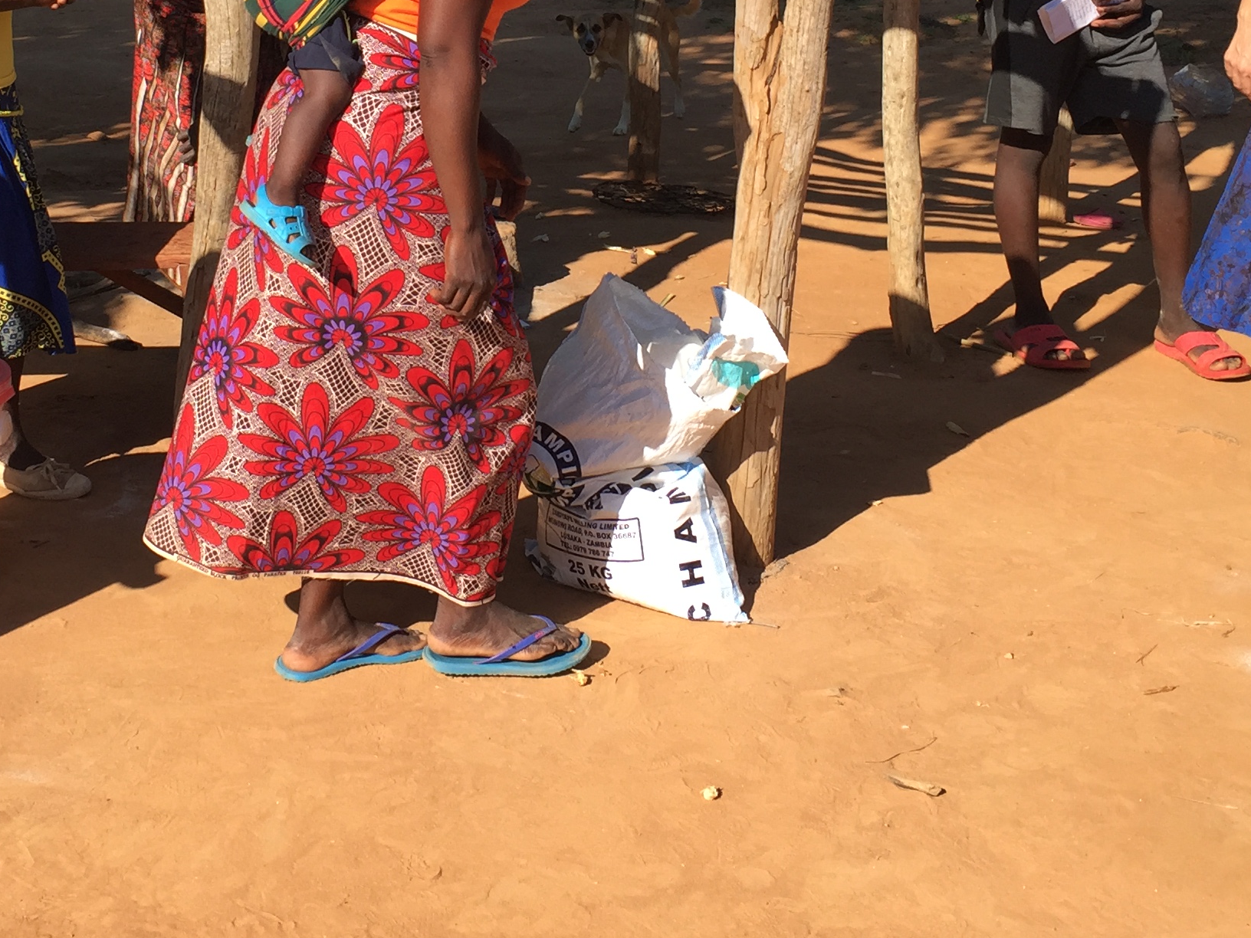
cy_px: 93
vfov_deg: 24.5
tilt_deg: -10.0
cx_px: 410
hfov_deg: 32.9
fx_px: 2096
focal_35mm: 58
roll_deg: -1.9
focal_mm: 4.15
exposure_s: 1/1276
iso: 32
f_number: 2.2
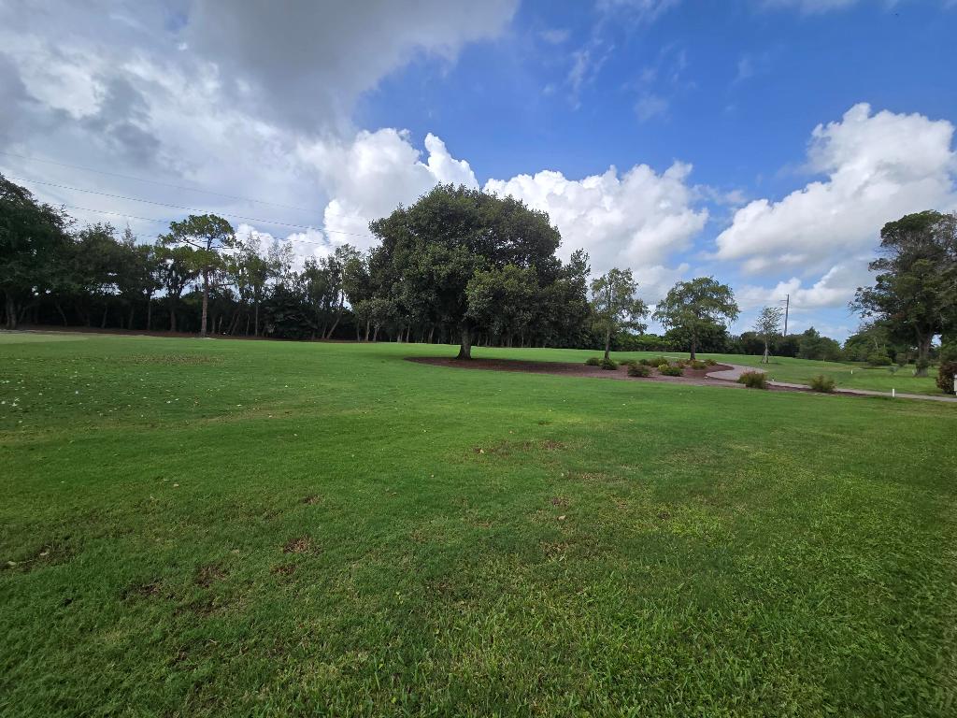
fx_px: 359
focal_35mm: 13
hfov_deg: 106.2
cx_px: 478
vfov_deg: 89.9
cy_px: 359
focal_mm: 2.2
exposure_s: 1/1550
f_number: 2.2
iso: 50
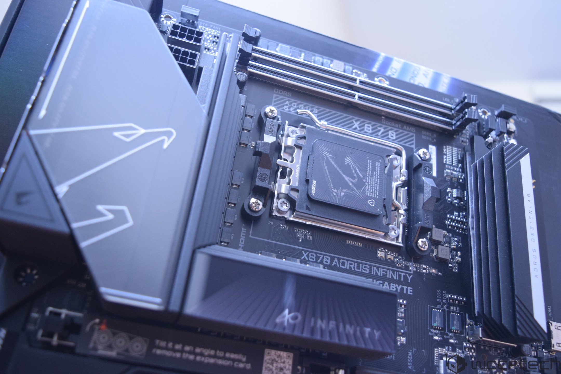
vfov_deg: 38.4
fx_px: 538
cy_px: 187
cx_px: 280
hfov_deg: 55.1
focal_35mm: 34
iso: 1600
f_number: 4
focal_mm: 23
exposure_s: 1/8
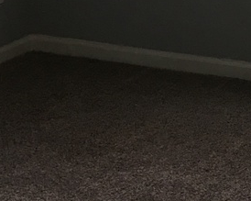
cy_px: -251
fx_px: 1106
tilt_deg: -1.2
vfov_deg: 9.4
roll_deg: -0.5
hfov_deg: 12.0
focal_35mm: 149
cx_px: 431
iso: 25
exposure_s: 1/40
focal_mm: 4.15
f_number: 2.2
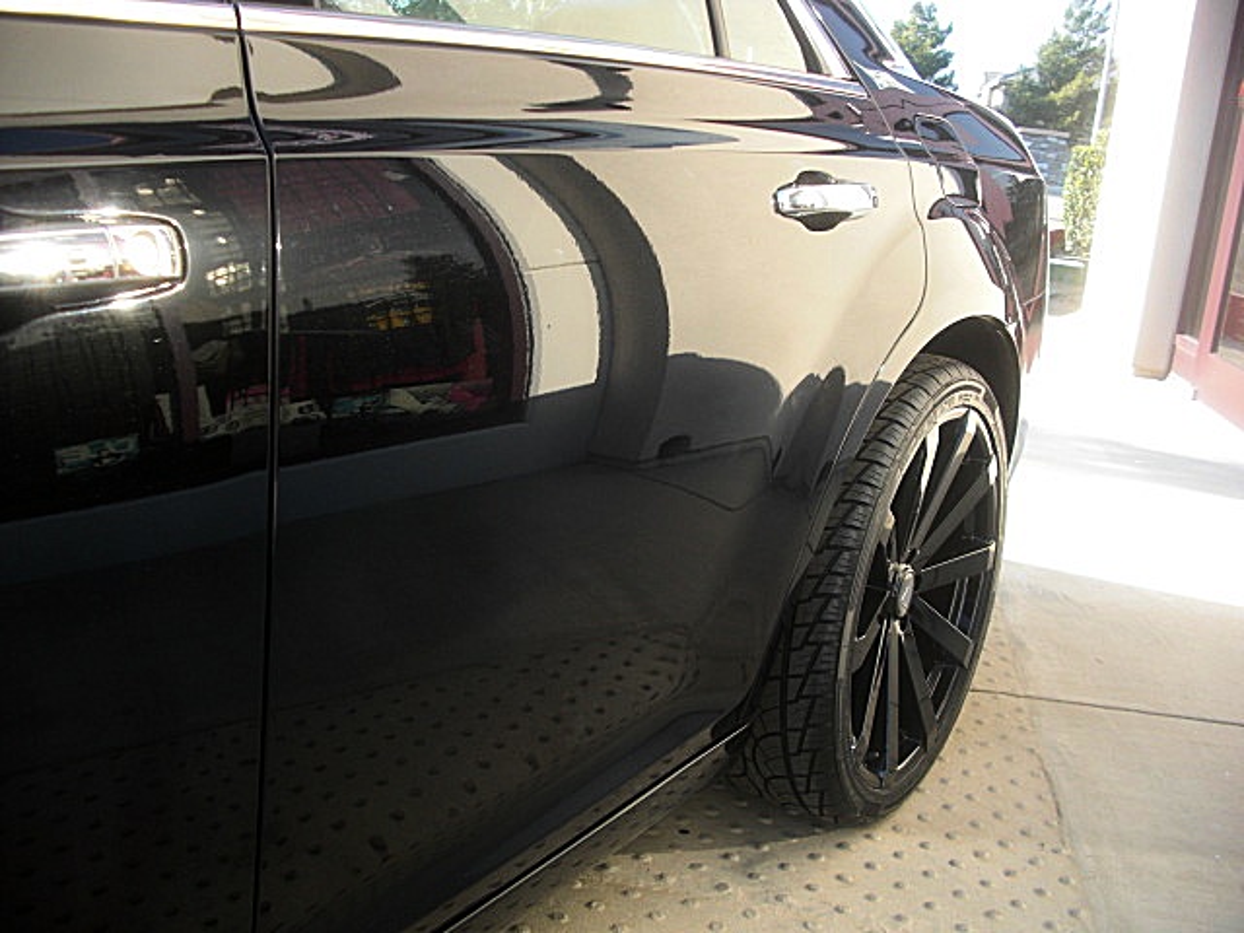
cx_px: 622
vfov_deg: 39.7
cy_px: 466
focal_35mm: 36
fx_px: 1294
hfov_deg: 51.4
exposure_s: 1/125
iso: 50
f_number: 2.8
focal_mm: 6.3
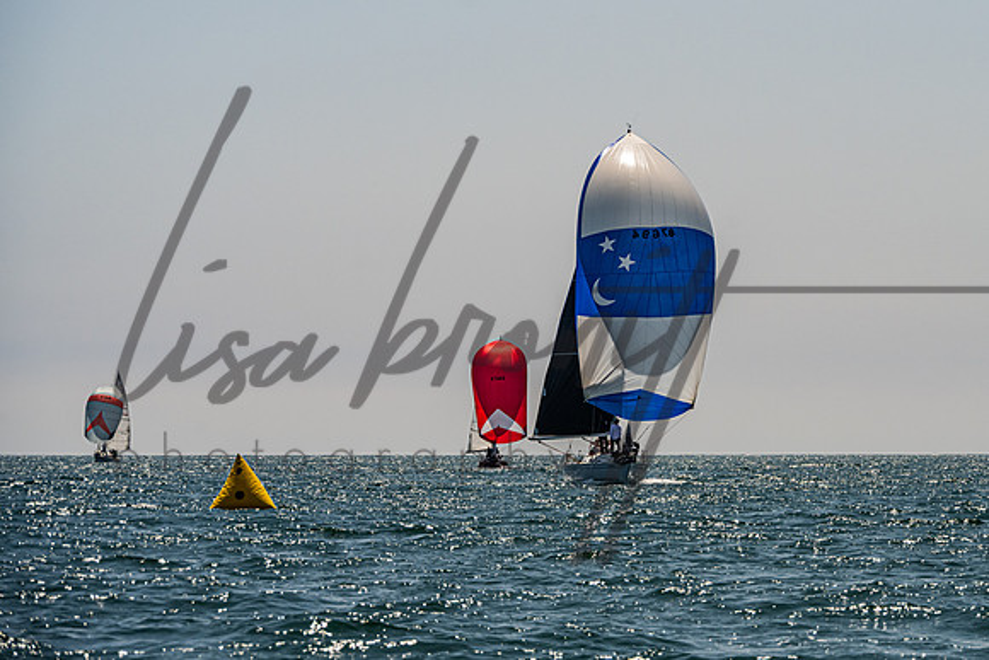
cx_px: 672
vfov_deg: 7.2
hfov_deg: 10.8
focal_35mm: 191
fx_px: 5238
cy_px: 248
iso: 500
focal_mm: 140
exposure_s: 1/4000
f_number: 8
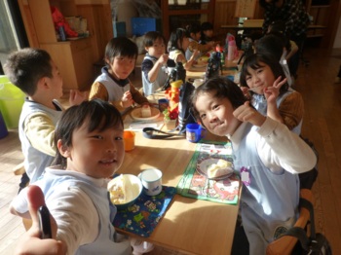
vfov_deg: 54.8
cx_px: 170
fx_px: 246
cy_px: 128
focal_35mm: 25
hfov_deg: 69.4
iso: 160
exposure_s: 1/125
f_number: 3.3
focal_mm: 4.3
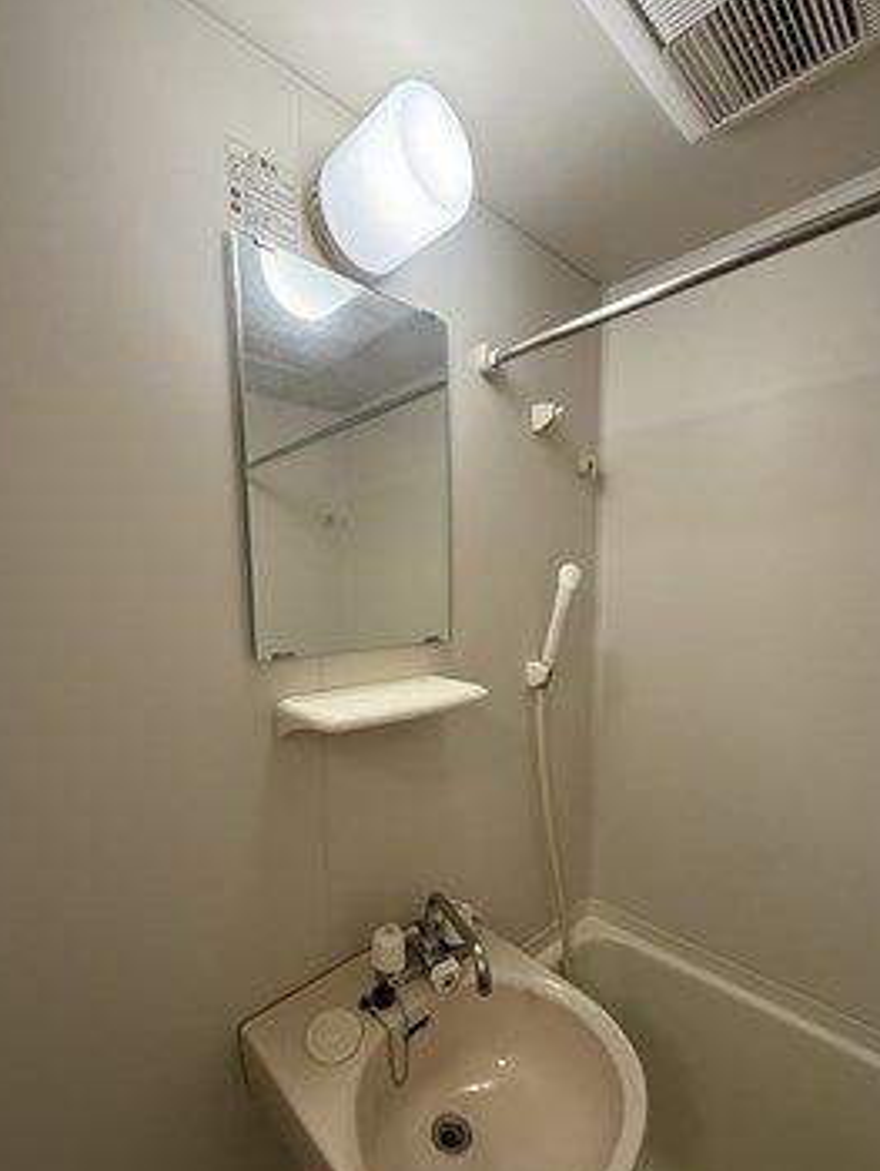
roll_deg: +0.0
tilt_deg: -5.7
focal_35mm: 16
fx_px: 542
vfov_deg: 94.0
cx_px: 405
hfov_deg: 78.0
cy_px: 656
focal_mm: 2.22
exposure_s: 1/50
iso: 200
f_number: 2.2
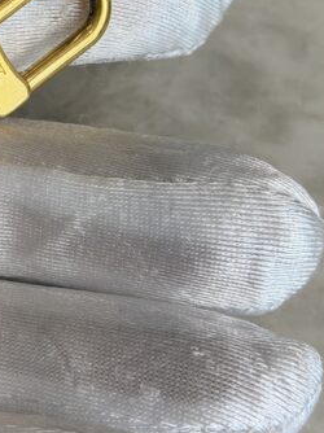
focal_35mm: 115
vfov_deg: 16.9
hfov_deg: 12.7
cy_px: 30
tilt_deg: -55.1
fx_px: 1437
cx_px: -3
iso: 100
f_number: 1.78
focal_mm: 6.76
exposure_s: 1/206
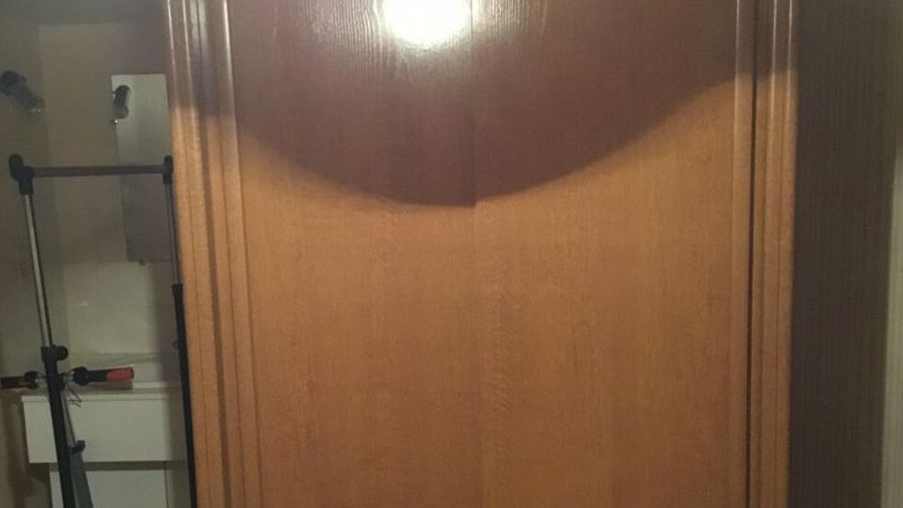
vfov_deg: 25.8
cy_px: 336
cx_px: 446
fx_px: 1102
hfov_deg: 44.6
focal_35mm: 46
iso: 320
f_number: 2.4
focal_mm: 3.3
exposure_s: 1/17
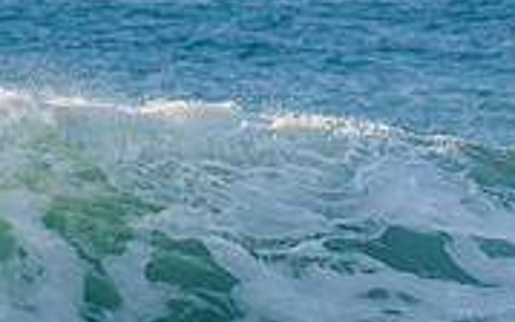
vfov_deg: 0.8
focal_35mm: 1651
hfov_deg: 1.3
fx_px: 23180
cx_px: 6
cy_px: 421
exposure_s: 1/1600
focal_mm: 500
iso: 180
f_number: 5.6
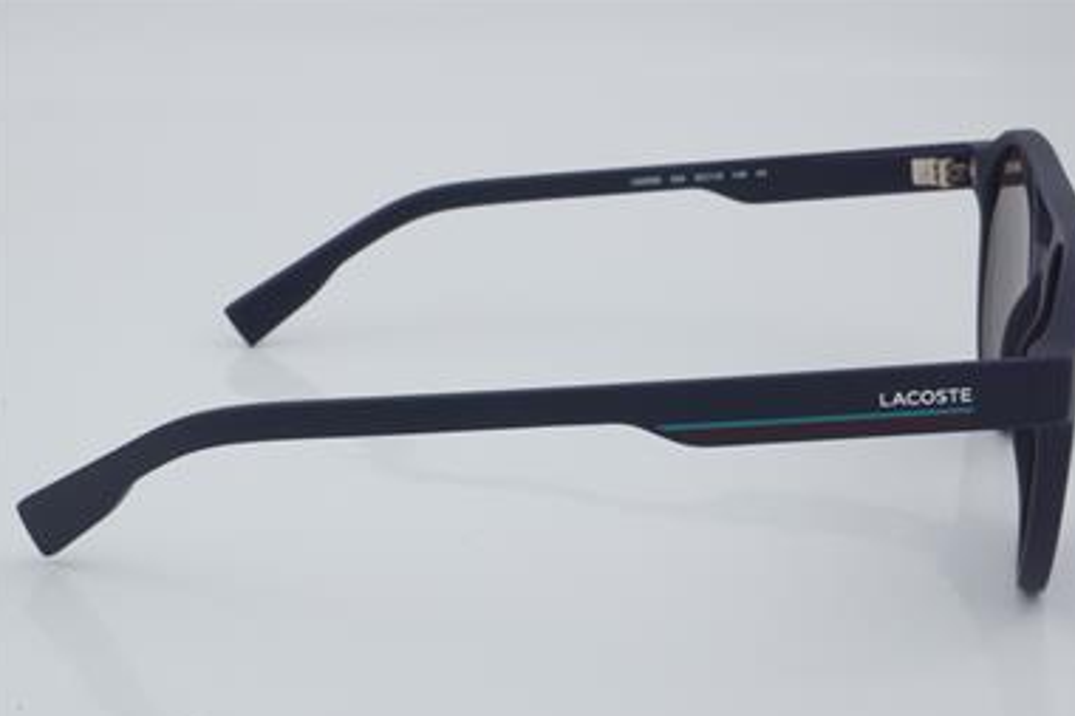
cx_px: 552
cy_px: 362
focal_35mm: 79
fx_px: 2358
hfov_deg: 25.7
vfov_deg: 17.3
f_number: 32
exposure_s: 1/4
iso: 100
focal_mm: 50
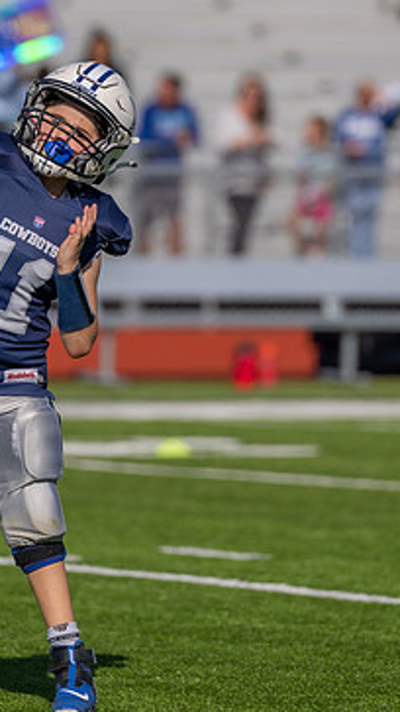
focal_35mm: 469
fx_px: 8850
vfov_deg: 4.6
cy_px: 235
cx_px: 20
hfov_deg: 2.6
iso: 160
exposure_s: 1/4000
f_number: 3.2
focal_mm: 200
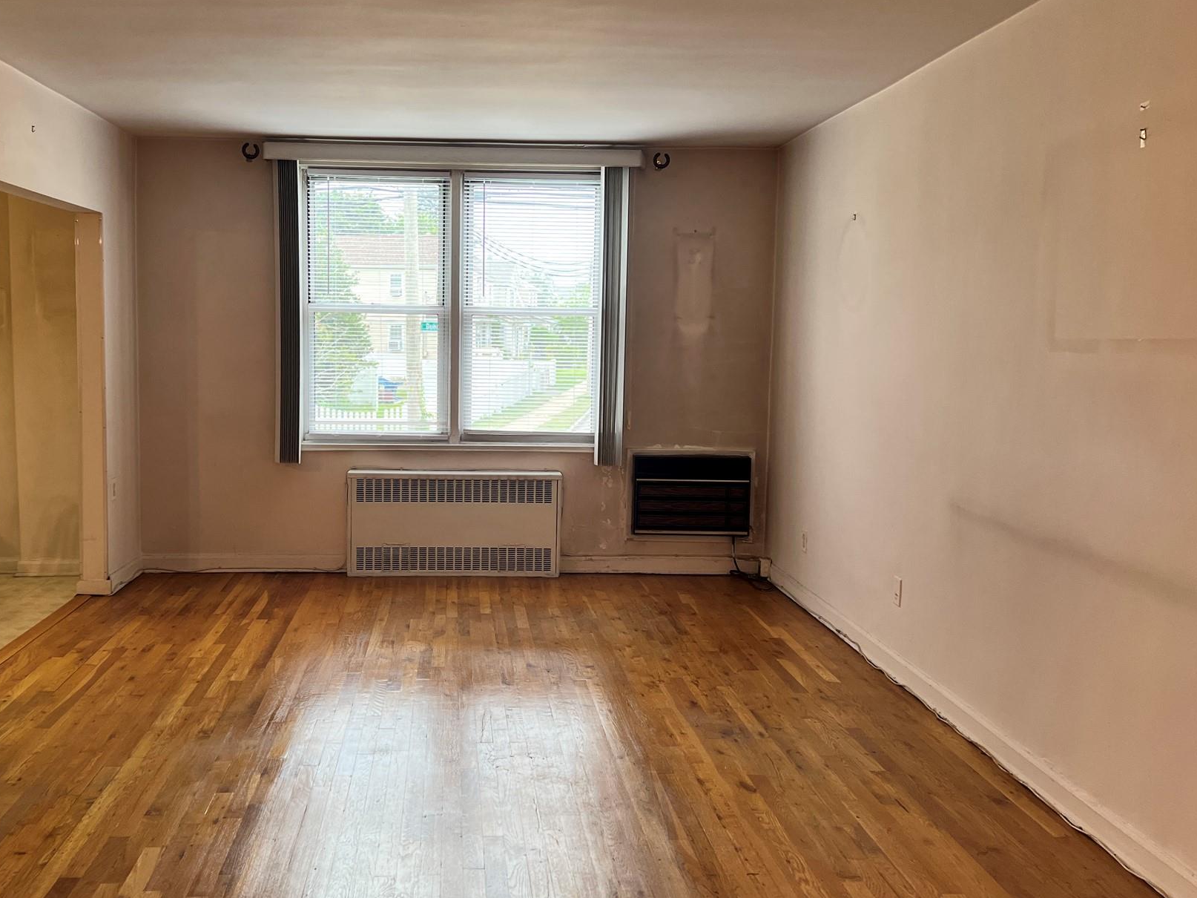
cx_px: 487
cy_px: 430
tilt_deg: -4.4
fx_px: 1141
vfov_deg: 42.9
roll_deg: -0.3
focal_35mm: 33
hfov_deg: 55.0
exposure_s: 1/120
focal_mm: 5.7
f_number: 1.5
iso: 125
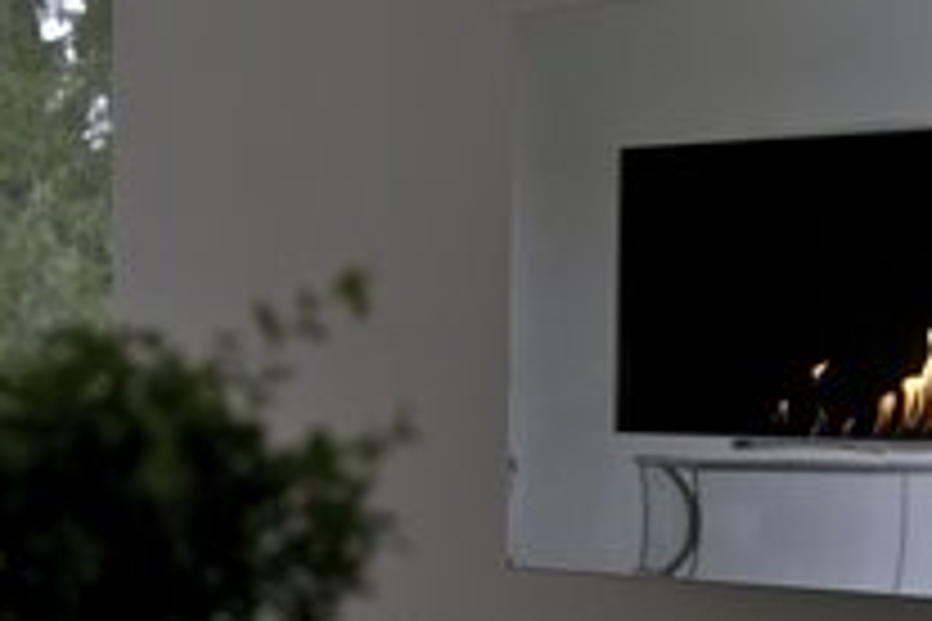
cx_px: 414
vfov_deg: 12.6
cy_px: 574
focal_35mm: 108
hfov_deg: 18.9
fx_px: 2796
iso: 100
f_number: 2.8
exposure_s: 1/100
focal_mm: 24
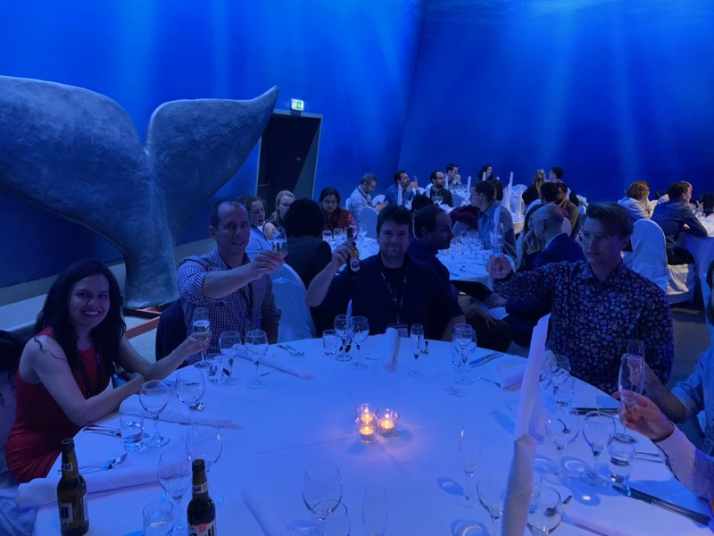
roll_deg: -0.9
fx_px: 536
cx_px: 357
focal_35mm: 26
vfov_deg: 53.1
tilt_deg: -13.1
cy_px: 268
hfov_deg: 67.3
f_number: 1.8
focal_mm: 4.25
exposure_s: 1/30
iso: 500
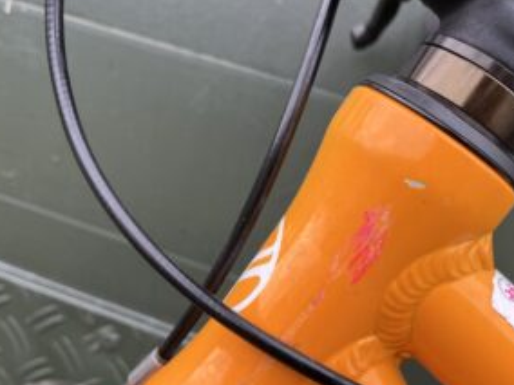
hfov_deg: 42.9
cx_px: 237
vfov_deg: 32.2
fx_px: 653
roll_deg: -17.0
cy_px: 291
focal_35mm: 44
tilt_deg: -17.5
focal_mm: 5.1
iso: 50
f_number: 1.6
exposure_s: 1/314
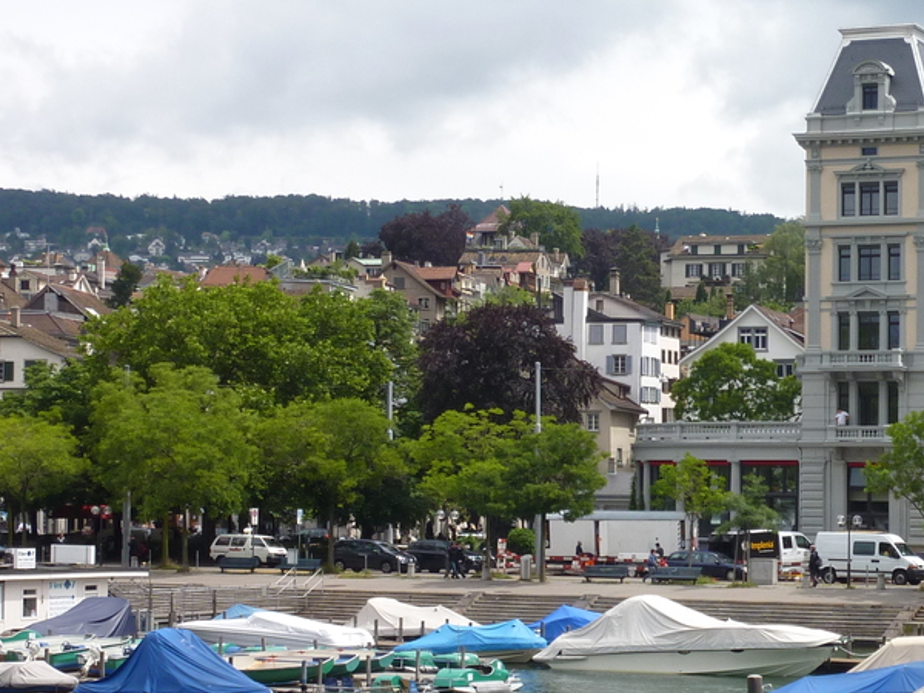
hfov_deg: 20.2
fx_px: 2563
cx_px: 742
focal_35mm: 96
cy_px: 484
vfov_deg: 15.4
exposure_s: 1/400
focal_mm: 7.9
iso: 100
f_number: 5
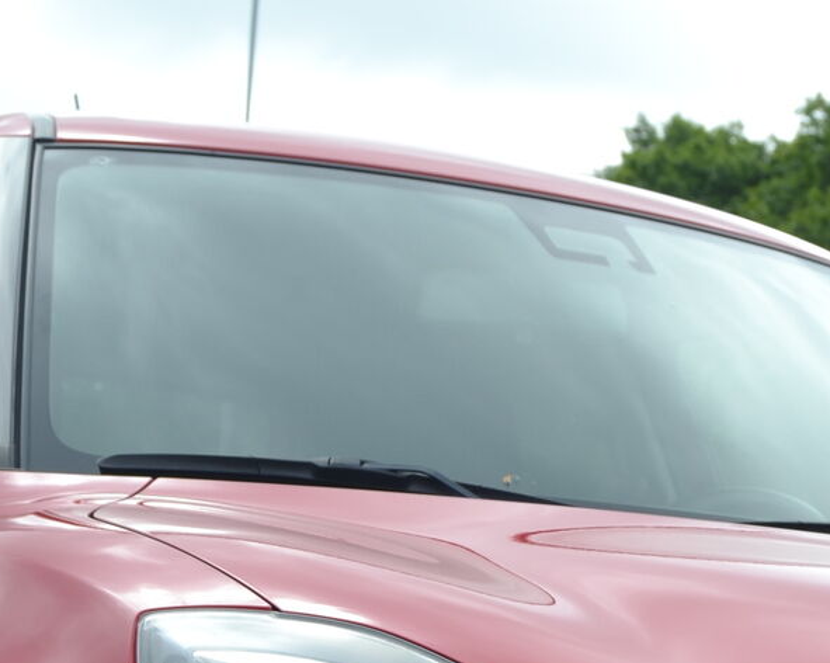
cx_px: 629
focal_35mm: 119
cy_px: 886
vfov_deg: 12.5
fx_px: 2921
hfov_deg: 16.1
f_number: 6.3
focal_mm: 26
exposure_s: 1/160
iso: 100
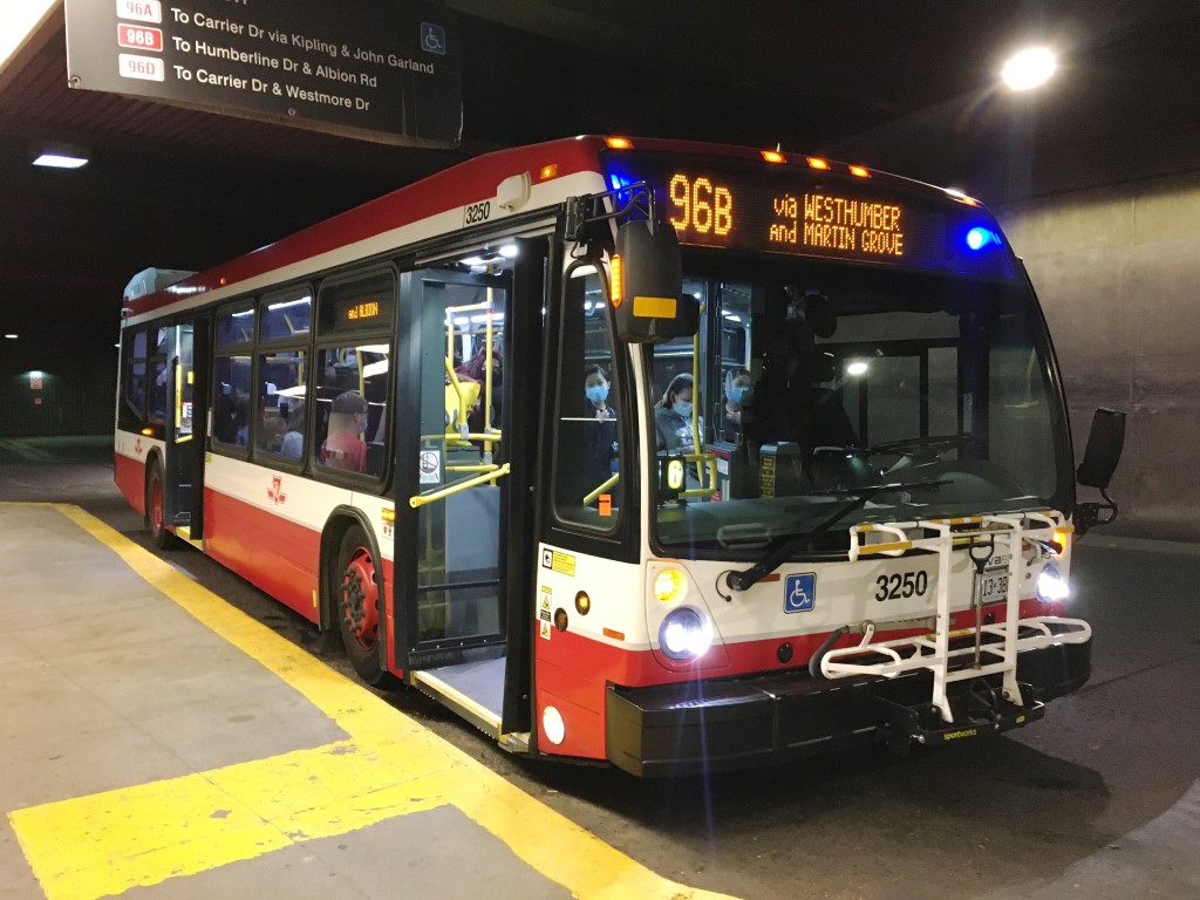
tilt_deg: -2.2
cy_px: 450
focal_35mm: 29
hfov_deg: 61.7
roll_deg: +0.7
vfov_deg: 48.2
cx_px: 600
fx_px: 1005
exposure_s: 1/30
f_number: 2.2
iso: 200
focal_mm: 4.15
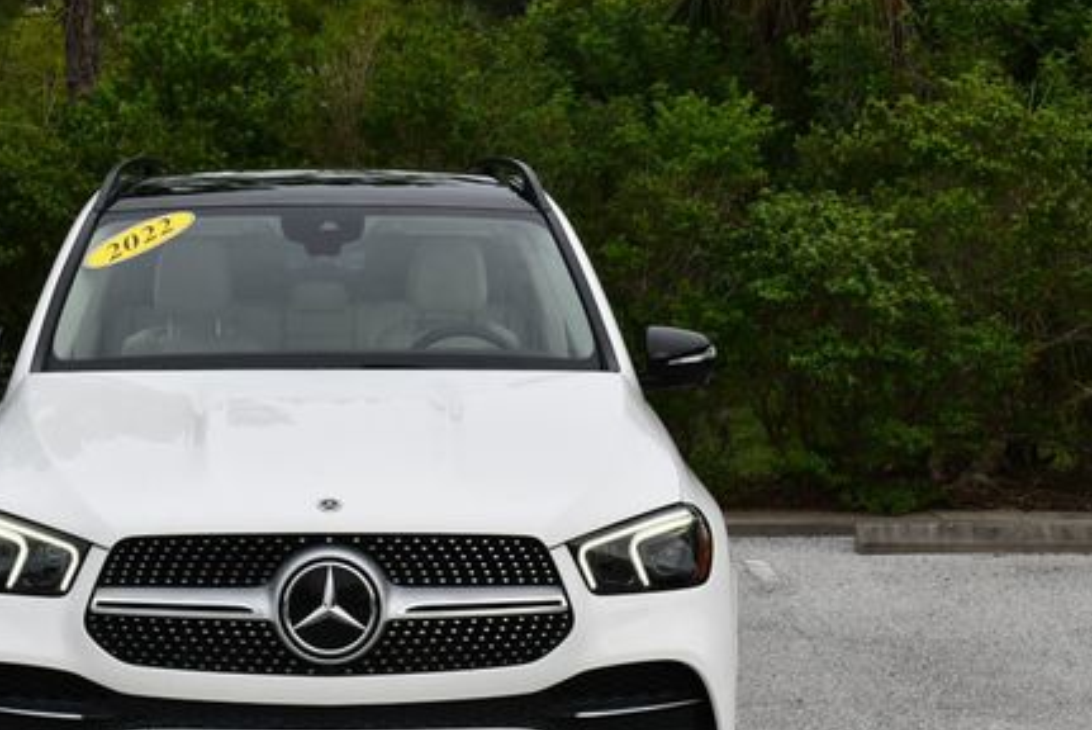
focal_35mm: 101
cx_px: 324
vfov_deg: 13.6
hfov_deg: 20.1
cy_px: 487
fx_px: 3066
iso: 140
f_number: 8
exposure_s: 1/250
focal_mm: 34
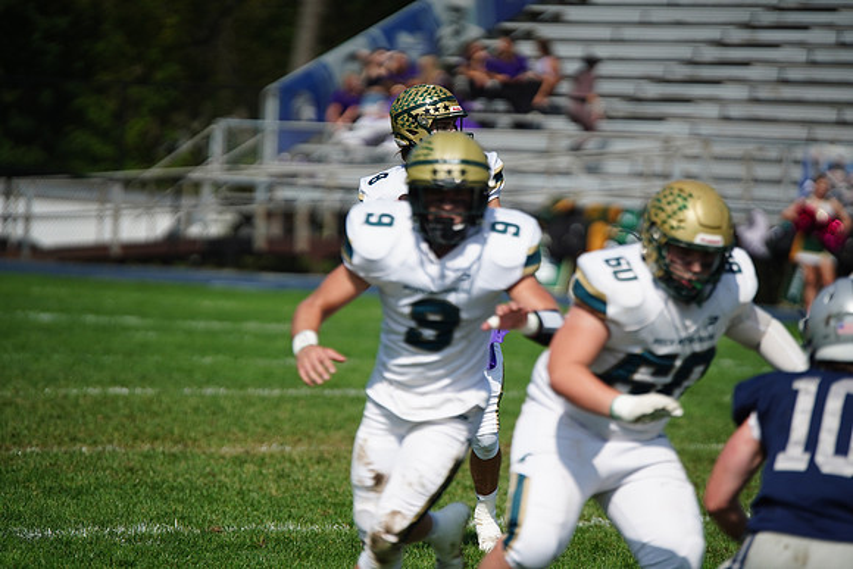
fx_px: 7110
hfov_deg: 6.9
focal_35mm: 300
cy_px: 284
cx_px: 426
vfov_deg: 4.6
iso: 400
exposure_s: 1/8000
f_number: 2.8
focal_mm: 300
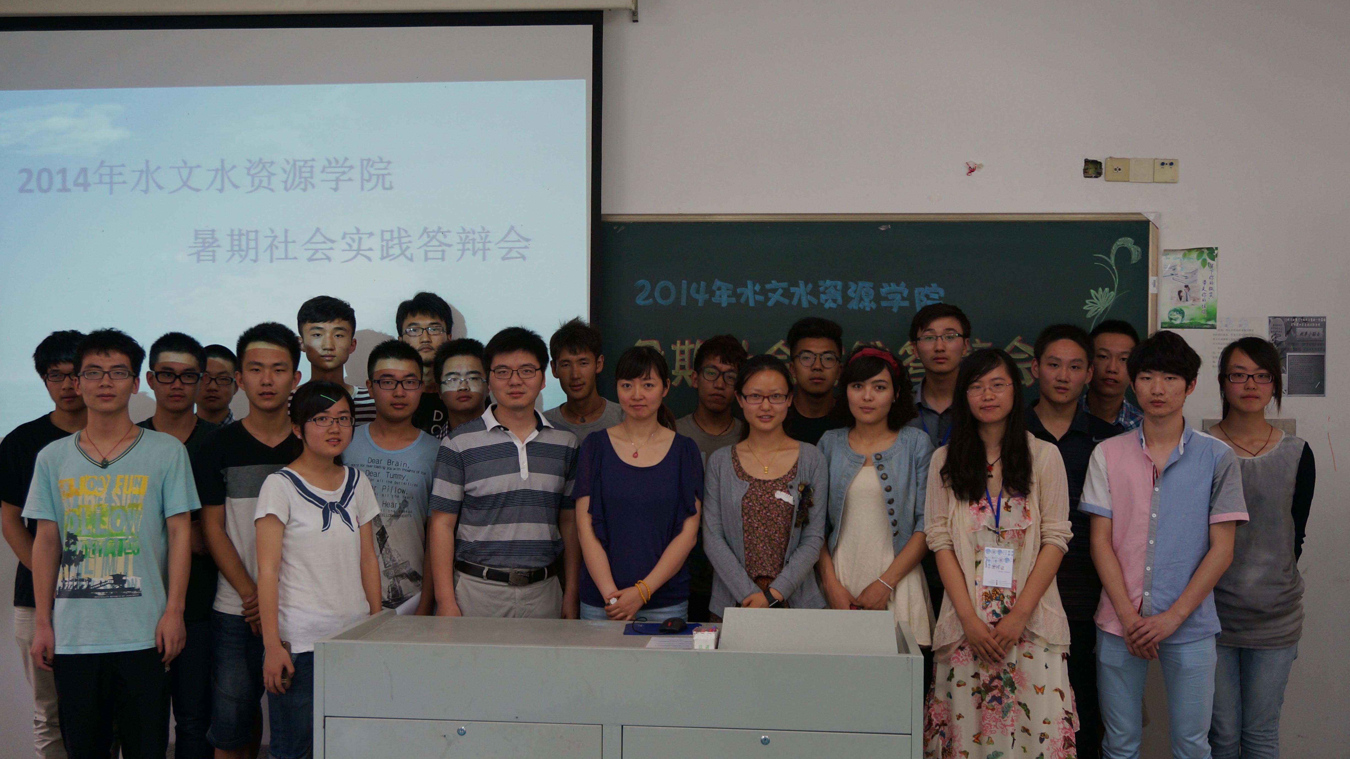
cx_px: 673
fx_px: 1468
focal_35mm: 41
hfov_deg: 49.4
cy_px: 385
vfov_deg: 29.0
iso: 400
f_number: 4.5
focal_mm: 26
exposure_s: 1/60
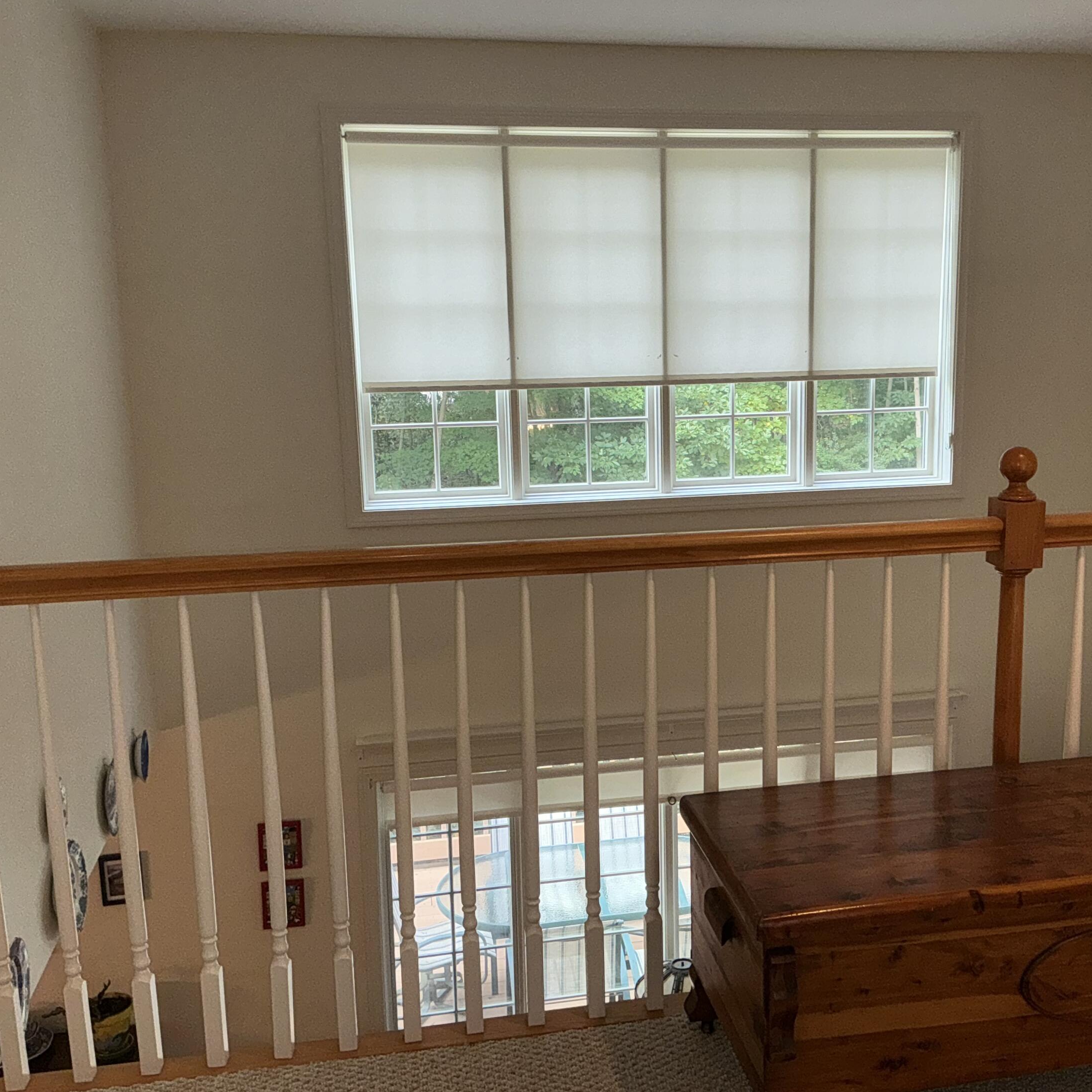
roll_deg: +1.3
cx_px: 636
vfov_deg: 48.4
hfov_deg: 48.3
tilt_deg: -11.1
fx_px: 1213
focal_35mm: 34
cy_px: 536
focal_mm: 3
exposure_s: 1/85
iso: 16
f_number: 1.8
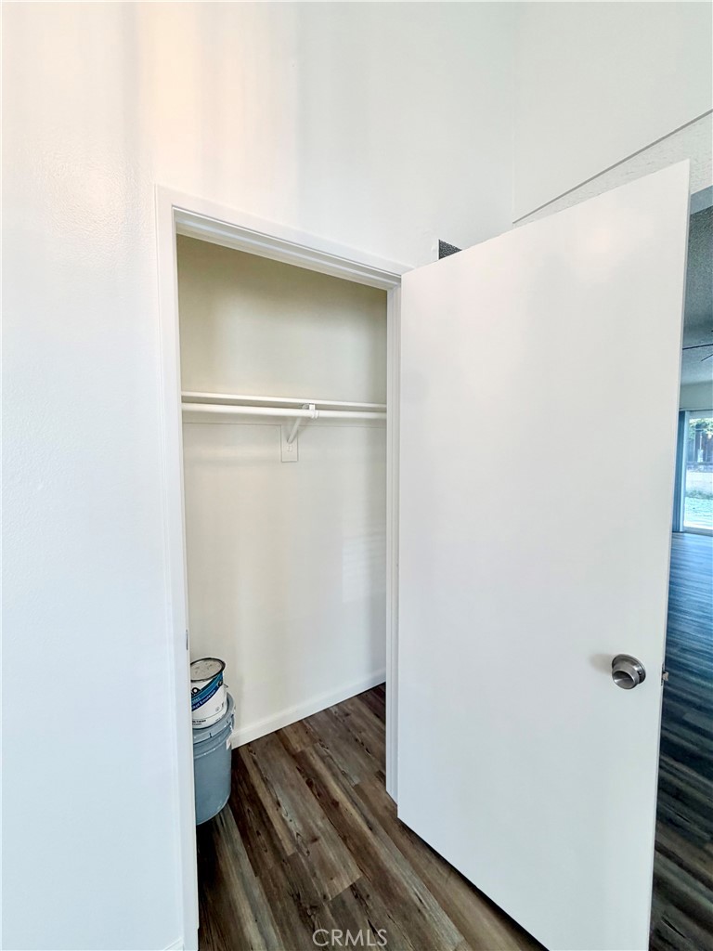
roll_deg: +2.2
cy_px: 476
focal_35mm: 14
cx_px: 356
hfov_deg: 85.7
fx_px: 384
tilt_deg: -1.5
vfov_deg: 102.1
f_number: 2.2
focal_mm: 2.22
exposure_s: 1/120
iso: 80
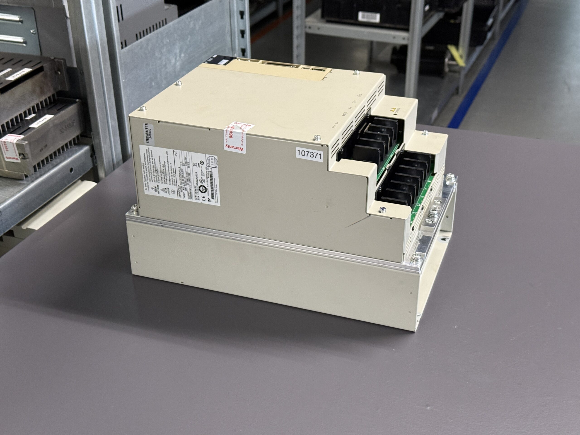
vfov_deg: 30.3
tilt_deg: -28.5
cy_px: 218
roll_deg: +0.1
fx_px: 804
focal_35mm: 48
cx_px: 290
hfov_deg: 39.7
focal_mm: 6.76
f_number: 1.78
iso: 250
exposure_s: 1/50
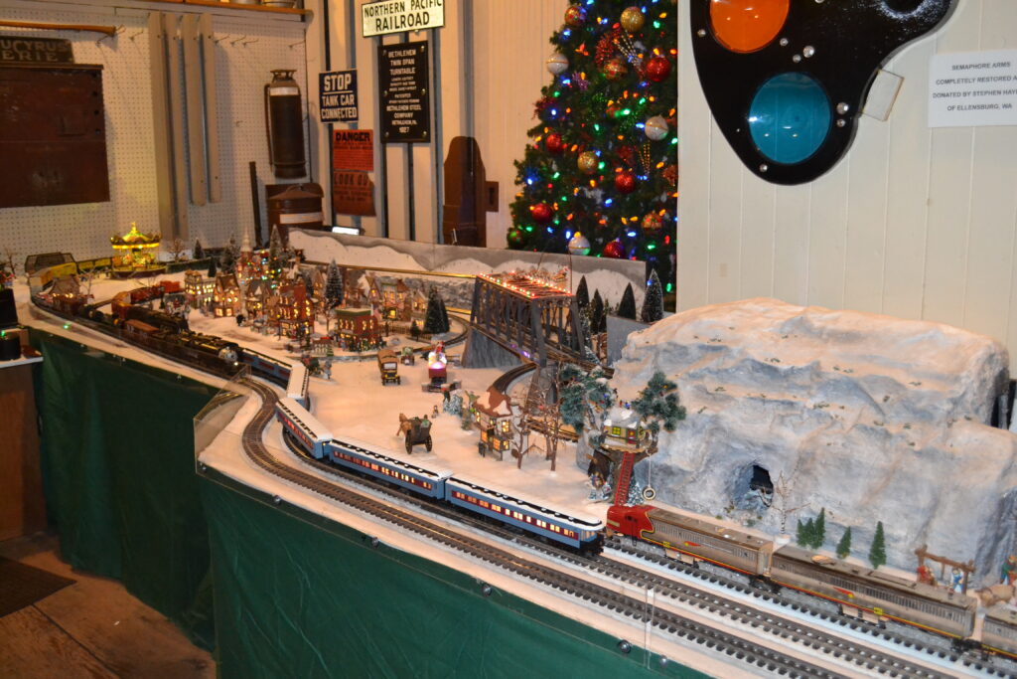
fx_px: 932
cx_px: 508
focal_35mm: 33
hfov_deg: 57.2
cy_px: 340
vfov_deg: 40.0
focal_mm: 22
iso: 3200
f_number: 4
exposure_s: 1/60
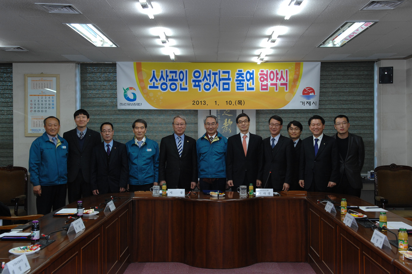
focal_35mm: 39
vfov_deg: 34.1
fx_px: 446
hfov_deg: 49.6
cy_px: 137
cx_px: 206
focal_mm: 26
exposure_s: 1/60
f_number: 5
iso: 400
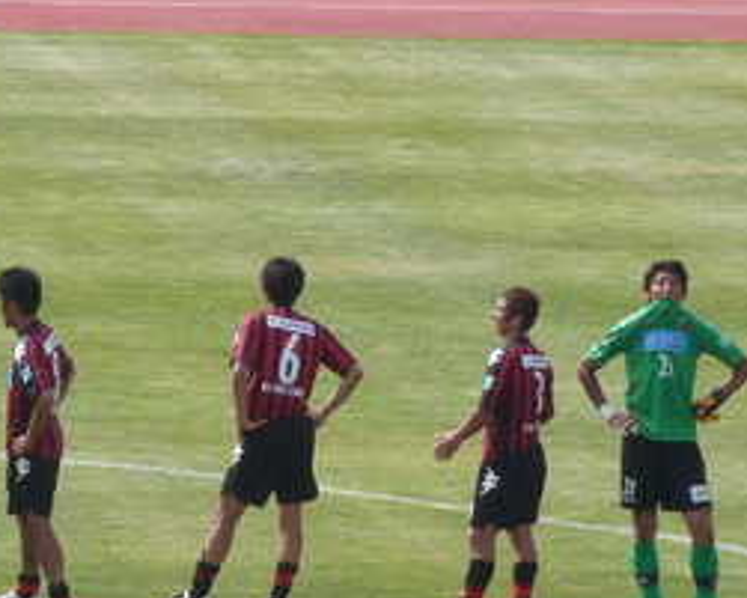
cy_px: 317
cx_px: 155
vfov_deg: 2.0
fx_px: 17030
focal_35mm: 770
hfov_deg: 2.5
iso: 100
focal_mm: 47
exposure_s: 1/400
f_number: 4.9
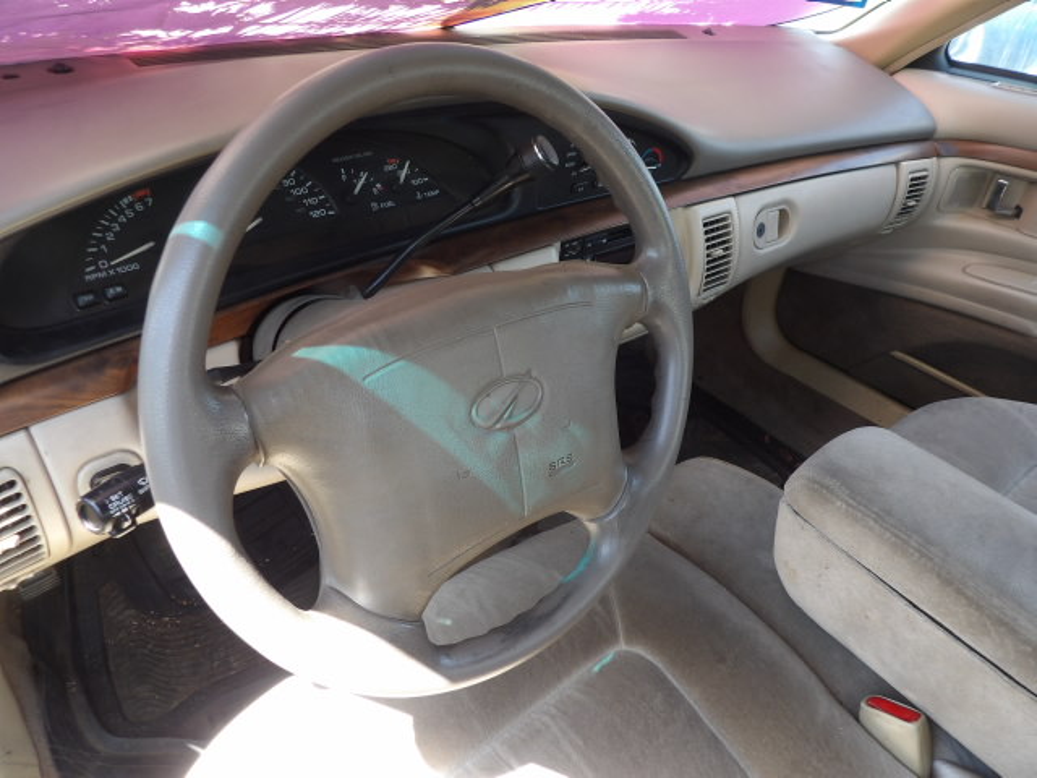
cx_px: 518
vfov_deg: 56.8
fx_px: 719
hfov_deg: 71.6
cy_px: 389
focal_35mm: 24
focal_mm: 4.3
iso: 100
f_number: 3.2
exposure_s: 1/57
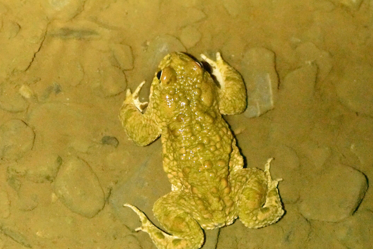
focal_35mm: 190
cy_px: 141
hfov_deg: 10.8
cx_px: 203
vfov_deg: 7.2
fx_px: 1964
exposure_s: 1/160
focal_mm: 105
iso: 25600
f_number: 5.6
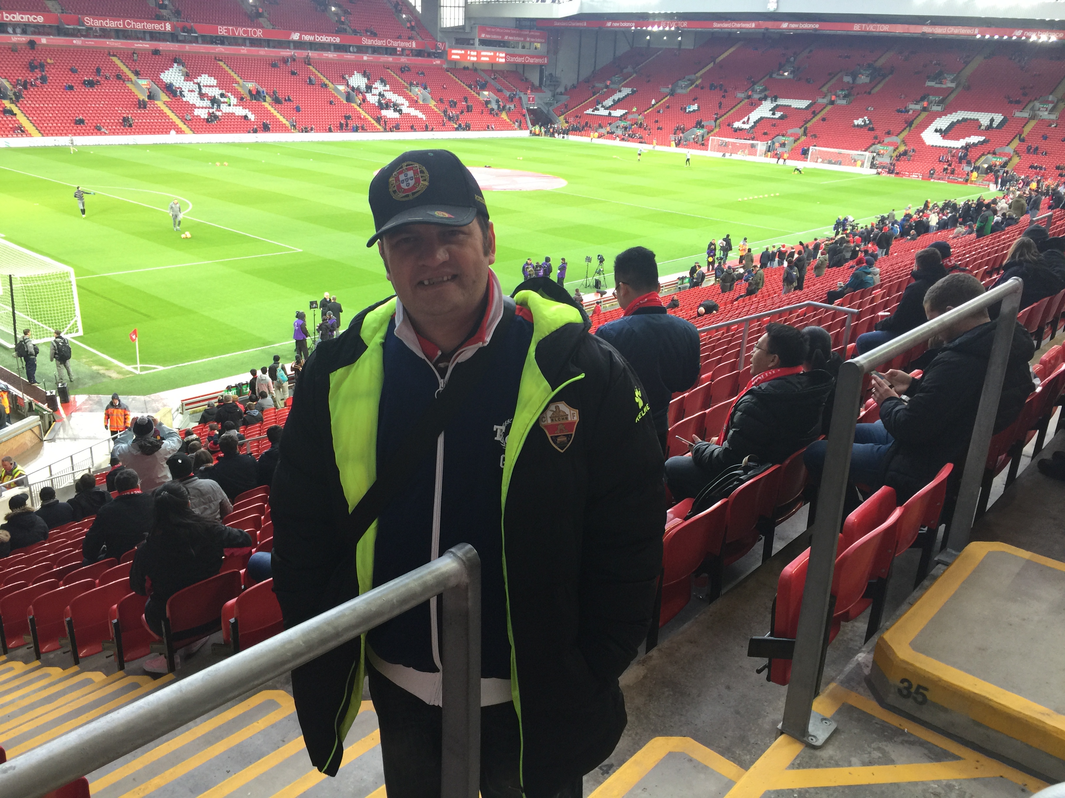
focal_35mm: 29
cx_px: 532
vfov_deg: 48.2
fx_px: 892
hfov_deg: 61.7
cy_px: 399
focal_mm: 4.15
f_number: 2.2
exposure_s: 1/33
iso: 40
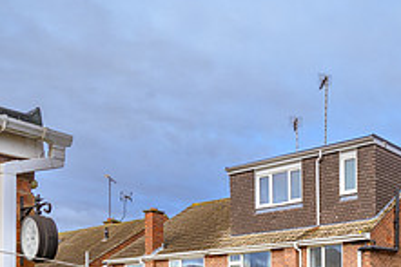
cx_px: 381
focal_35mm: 46
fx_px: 512
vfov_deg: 25.8
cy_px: 329
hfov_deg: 38.9
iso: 100
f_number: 7.1
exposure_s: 1/60
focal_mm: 17.5
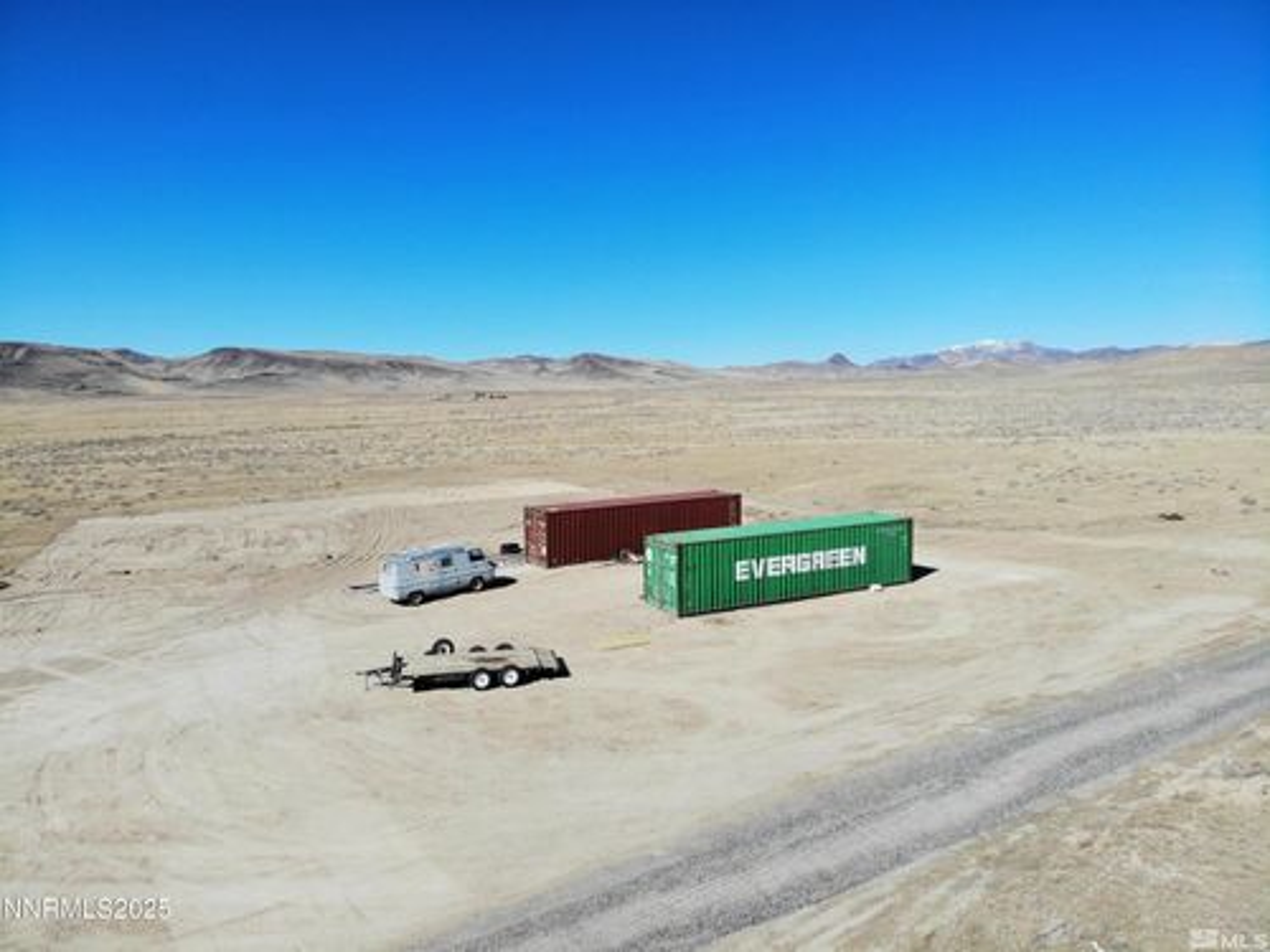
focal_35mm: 24
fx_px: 881
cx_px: 635
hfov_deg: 71.6
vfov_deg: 56.8
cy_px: 476
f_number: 2.8
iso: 103
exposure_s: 1/1605
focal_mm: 4.5
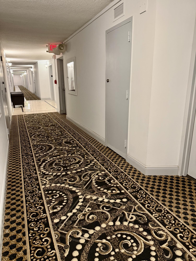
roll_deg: +0.5
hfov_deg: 56.8
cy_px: 130
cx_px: 98
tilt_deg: -15.6
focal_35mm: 24
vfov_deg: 71.6
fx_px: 181
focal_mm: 6.76
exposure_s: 1/40
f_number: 1.78
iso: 640
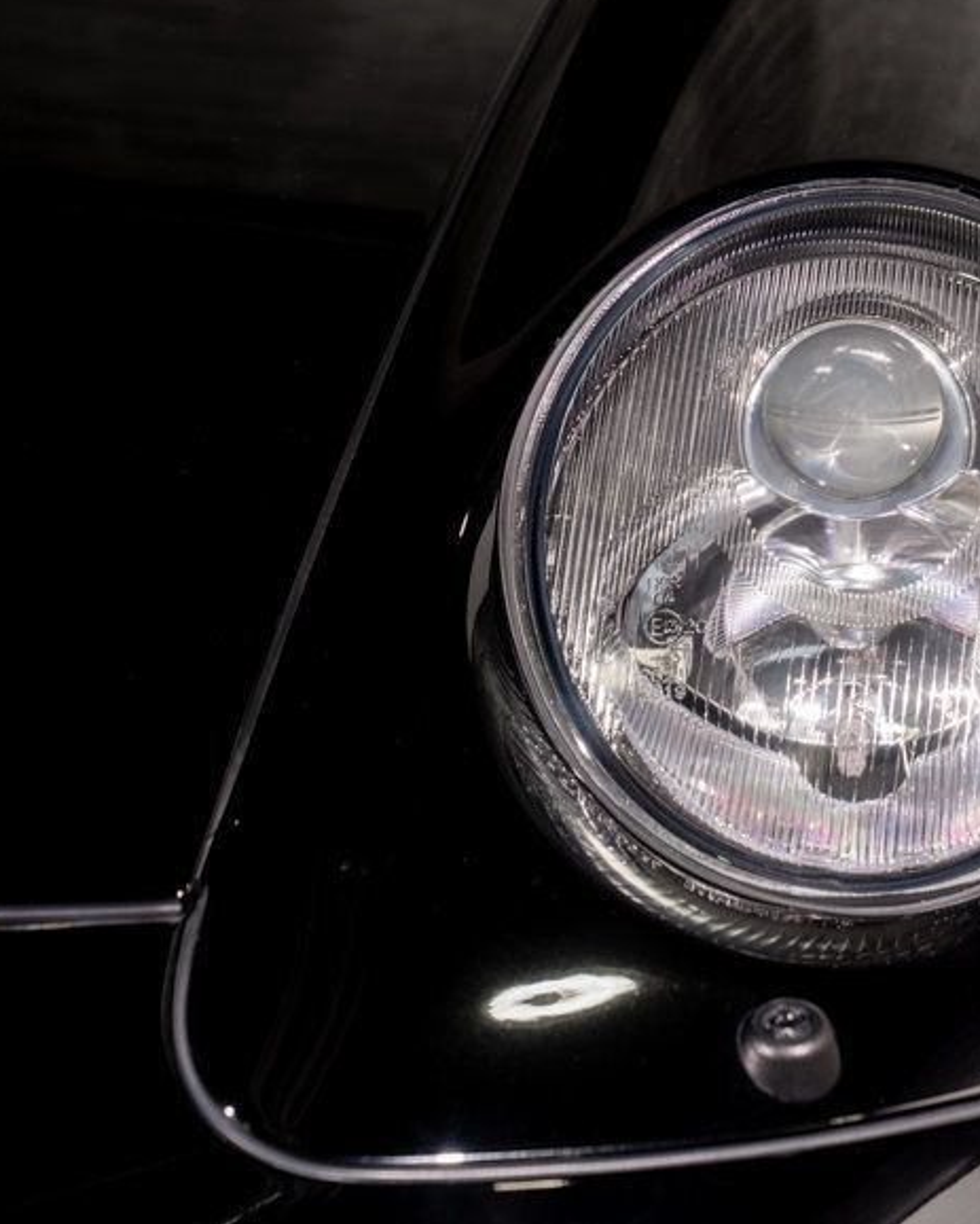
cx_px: 853
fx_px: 4094
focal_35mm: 113
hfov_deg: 13.5
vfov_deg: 17.0
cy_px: 539
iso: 160
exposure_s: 1/80
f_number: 4.5
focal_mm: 68
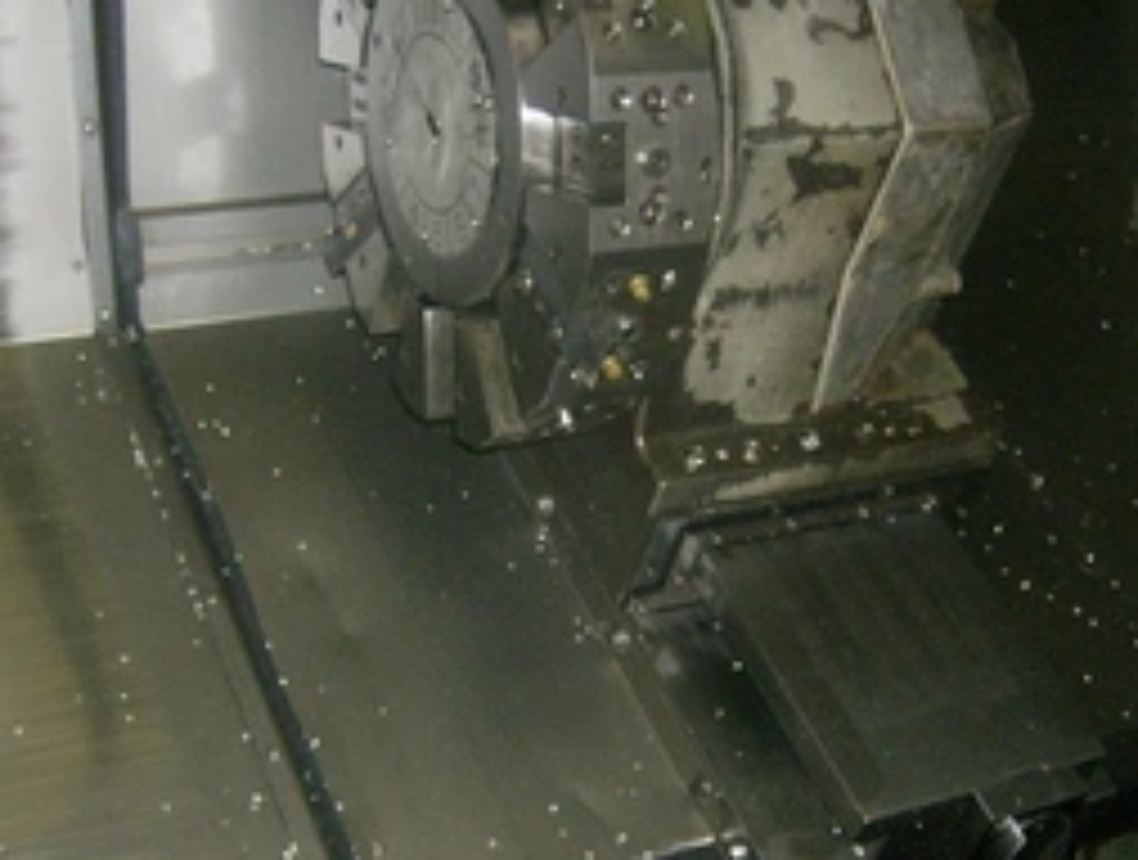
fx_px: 1878
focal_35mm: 57
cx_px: 499
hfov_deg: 33.7
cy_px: 493
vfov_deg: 25.7
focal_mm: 6
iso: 200
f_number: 2.8
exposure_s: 1/60
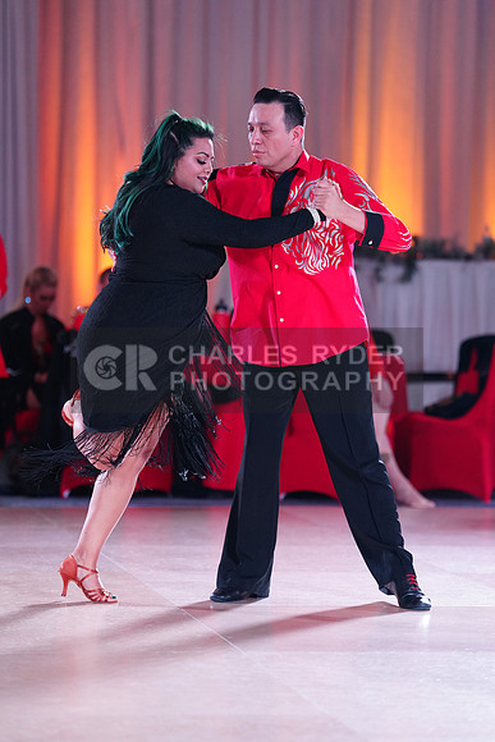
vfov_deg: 15.3
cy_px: 371
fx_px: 2762
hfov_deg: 10.2
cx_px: 248
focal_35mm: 134
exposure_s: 1/500
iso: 2000
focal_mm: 134
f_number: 2.8
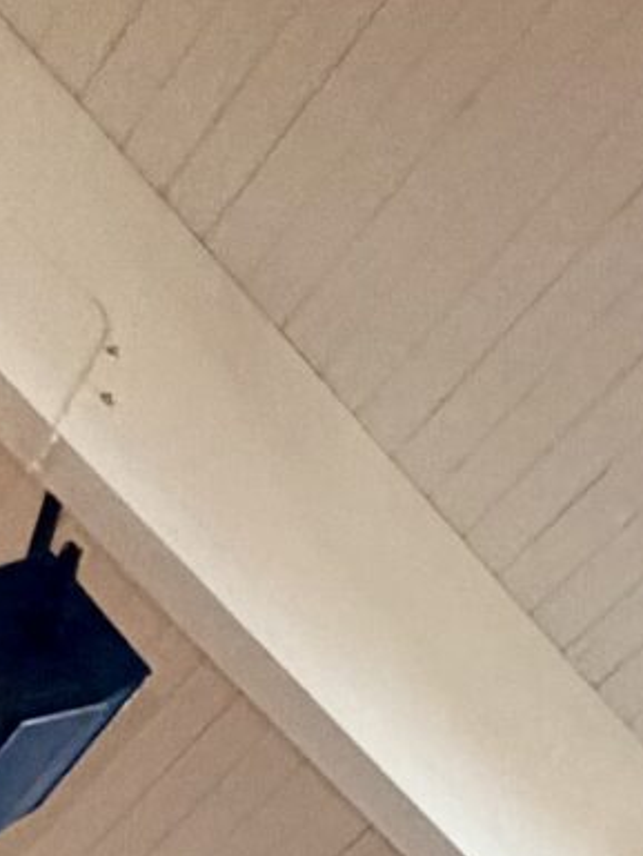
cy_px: 2057
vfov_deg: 14.2
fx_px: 2302
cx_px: 926
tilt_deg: +20.4
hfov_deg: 14.9
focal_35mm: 93
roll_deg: -3.9
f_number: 2.2
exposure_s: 1/60
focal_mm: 2.22
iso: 500
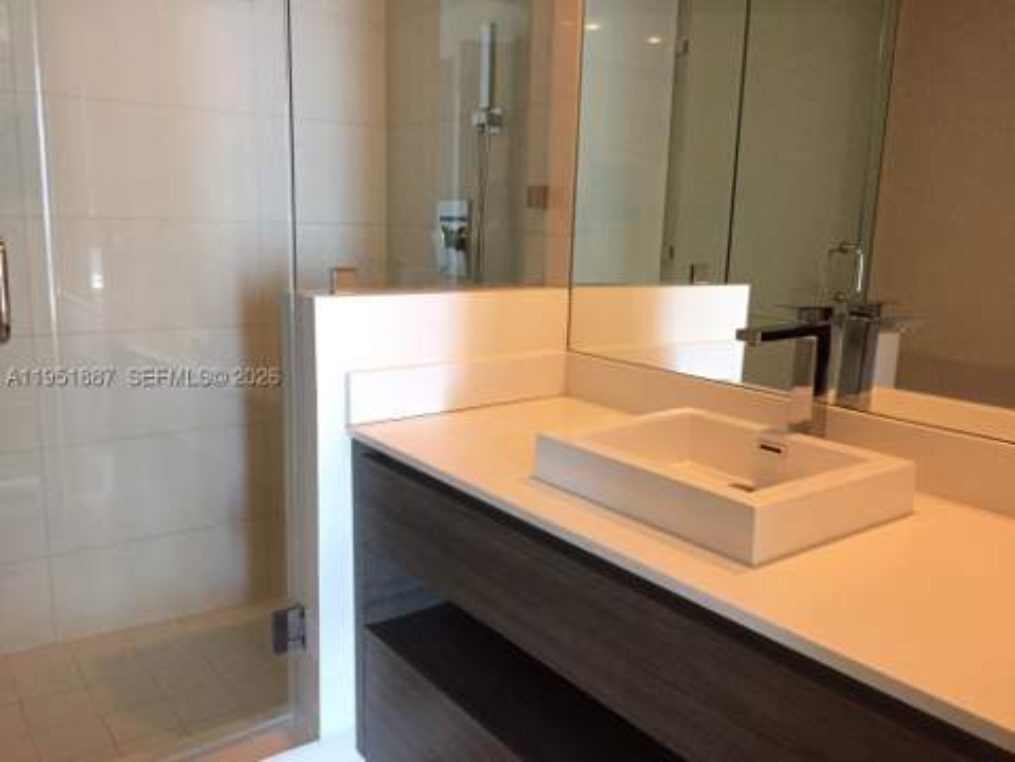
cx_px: 508
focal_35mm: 29
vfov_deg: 48.2
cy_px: 381
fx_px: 850
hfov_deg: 61.7
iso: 200
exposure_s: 1/30
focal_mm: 4.15
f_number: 2.2
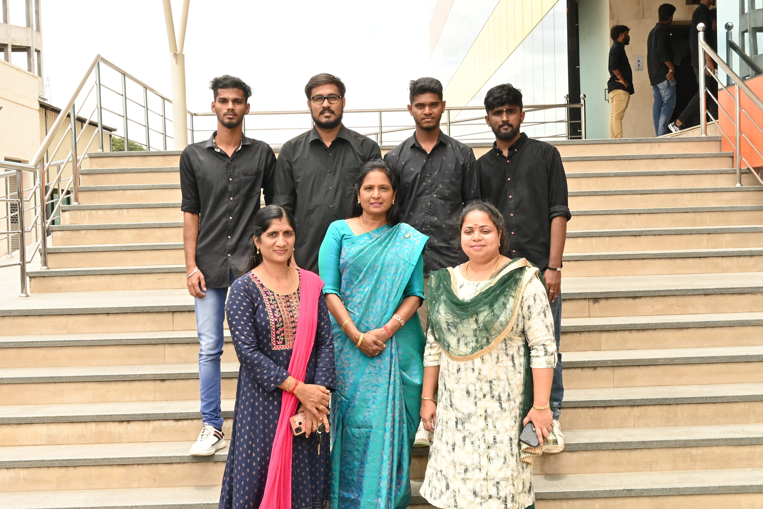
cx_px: 382
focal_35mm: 48
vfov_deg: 28.1
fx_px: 1017
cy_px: 254
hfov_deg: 41.1
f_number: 20
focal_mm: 32
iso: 800
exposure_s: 1/125
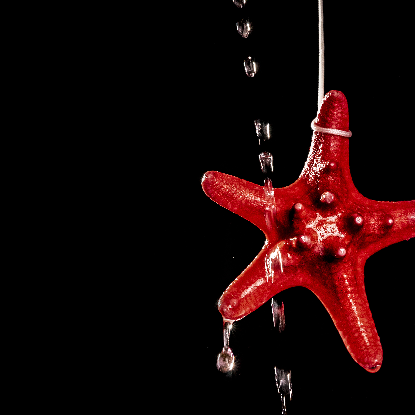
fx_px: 949
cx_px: 282
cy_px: 214
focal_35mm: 70
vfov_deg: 24.7
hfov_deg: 24.5
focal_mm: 50
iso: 50
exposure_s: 1/200
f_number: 9
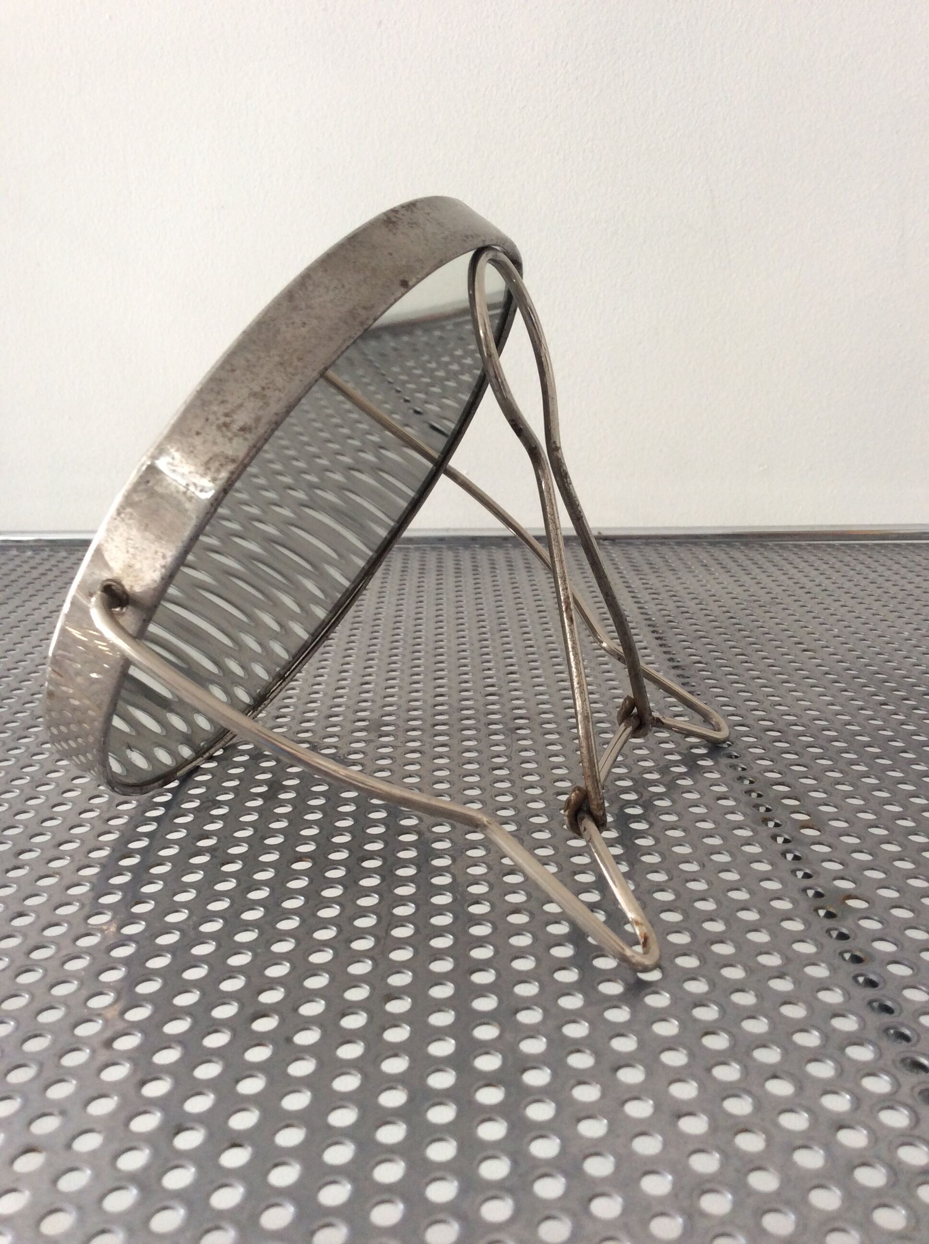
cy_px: 622
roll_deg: +1.1
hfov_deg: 44.1
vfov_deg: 56.9
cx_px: 464
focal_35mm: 32
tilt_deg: -17.4
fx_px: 1148
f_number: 2.4
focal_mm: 3.3
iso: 50
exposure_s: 1/25
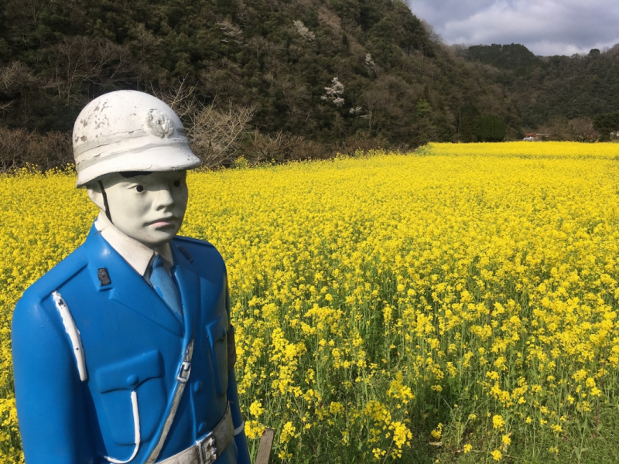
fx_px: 519
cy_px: 232
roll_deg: +0.0
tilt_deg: -11.7
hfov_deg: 61.7
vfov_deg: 48.2
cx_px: 310
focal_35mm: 29
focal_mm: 4.15
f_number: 2.2
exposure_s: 1/1972
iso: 25
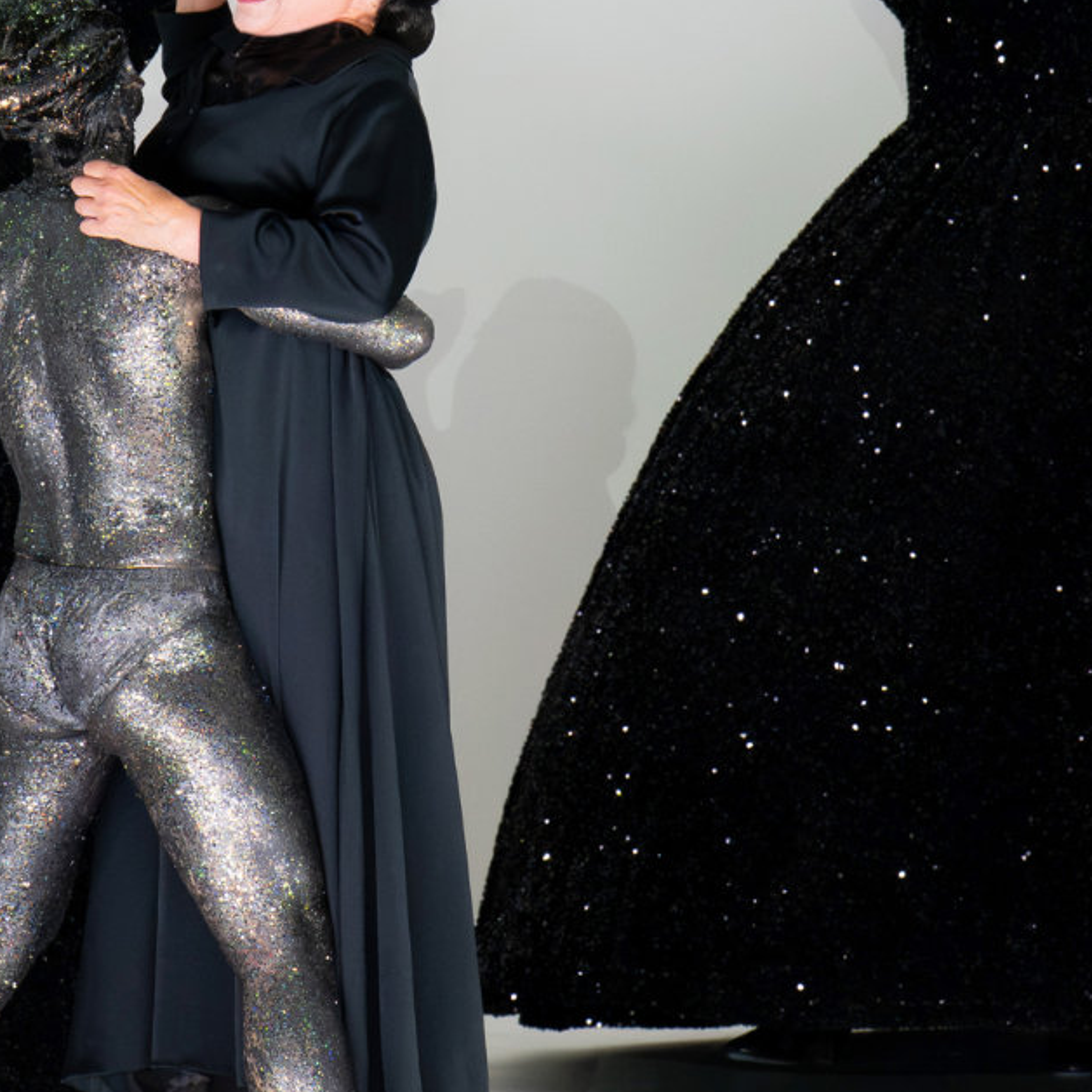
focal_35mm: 429
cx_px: 200
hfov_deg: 4.1
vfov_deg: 4.1
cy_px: -283
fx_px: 15311
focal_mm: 99
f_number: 5.6
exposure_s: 1/400
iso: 3200
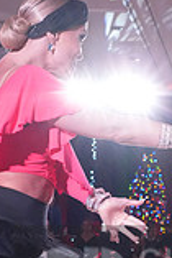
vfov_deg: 14.3
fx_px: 1001
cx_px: 240
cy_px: 281
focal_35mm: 140
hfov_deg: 9.6
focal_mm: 38
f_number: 5
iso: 5000
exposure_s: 1/320
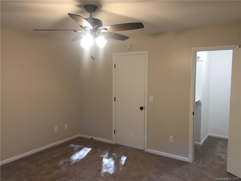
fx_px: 202
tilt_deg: -3.6
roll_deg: -0.7
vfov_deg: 48.2
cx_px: 120
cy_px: 90
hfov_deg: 61.7
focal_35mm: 29
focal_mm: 4.15
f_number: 2.2
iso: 80
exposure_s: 1/30
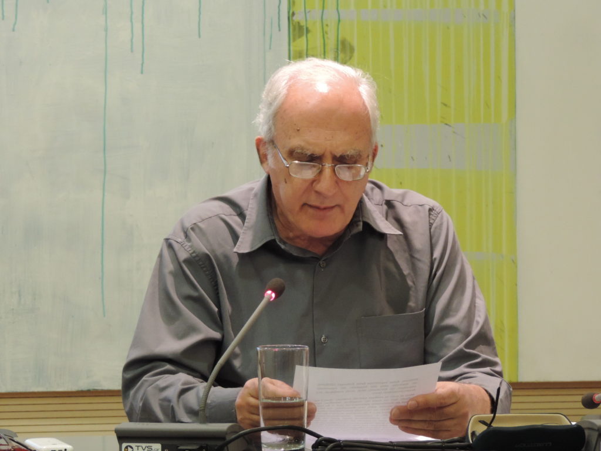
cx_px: 300
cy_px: 226
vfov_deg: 8.7
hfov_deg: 11.6
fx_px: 2952
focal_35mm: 170
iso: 800
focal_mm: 30.3
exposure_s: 1/30
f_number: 4.5
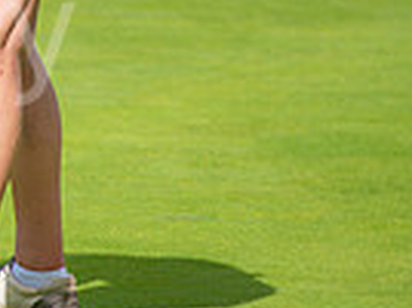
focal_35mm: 834
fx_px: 9909
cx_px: -314
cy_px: -117
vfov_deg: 1.8
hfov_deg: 2.4
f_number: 5.6
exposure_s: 1/1250
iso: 160
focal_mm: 200
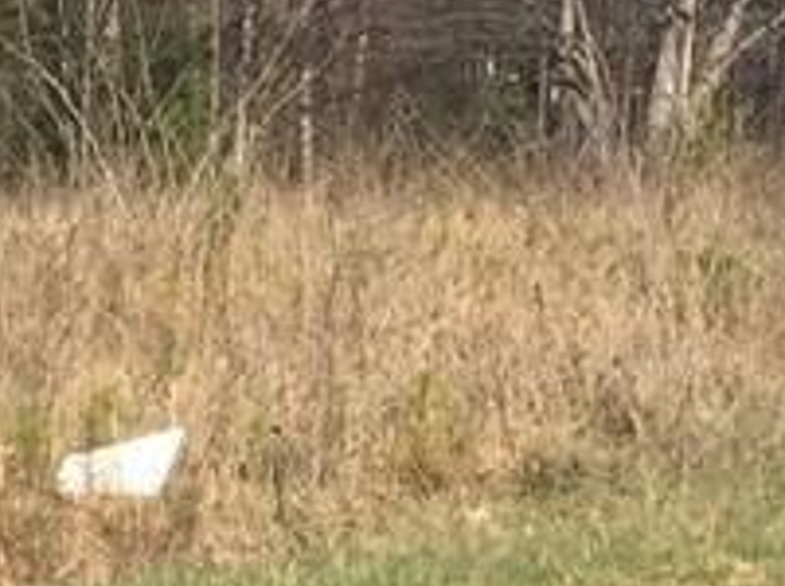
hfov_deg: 11.8
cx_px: -859
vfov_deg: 10.0
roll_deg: -1.1
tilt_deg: -3.9
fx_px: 3350
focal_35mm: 148
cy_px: 188
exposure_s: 1/1799
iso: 32
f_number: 2.2
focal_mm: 4.15
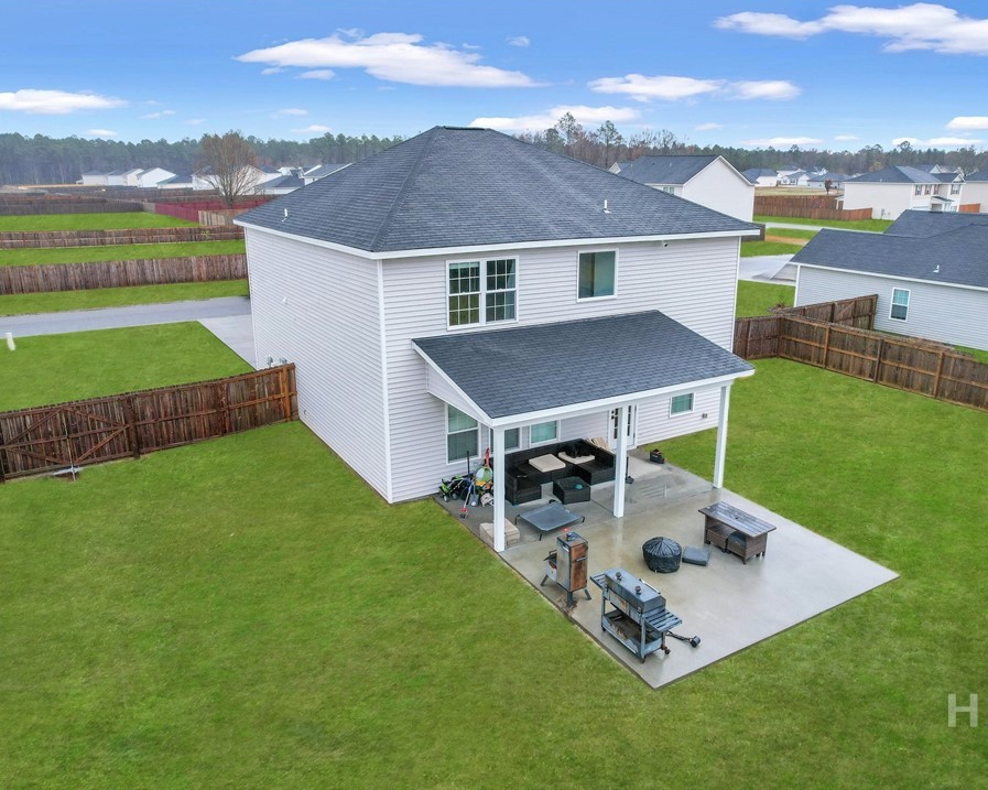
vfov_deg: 56.8
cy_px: 395
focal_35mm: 25
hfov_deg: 68.1
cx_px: 492
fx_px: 731
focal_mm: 8.38
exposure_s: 1/800
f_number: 2.8
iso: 150
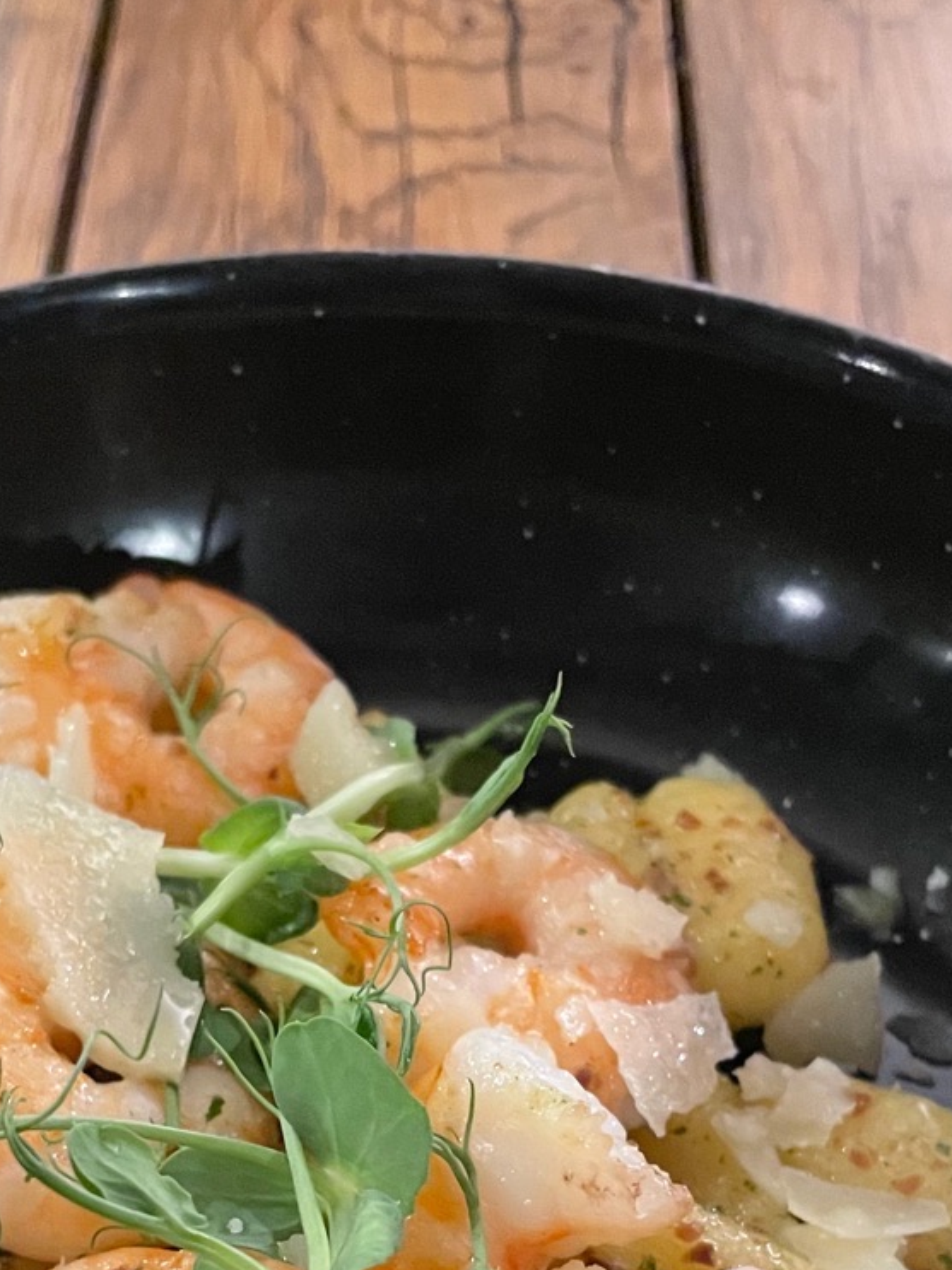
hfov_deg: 26.0
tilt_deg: -54.1
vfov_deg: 32.2
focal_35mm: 56
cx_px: 369
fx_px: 2054
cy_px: 1202
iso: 640
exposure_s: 1/25
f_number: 1.6
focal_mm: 4.2
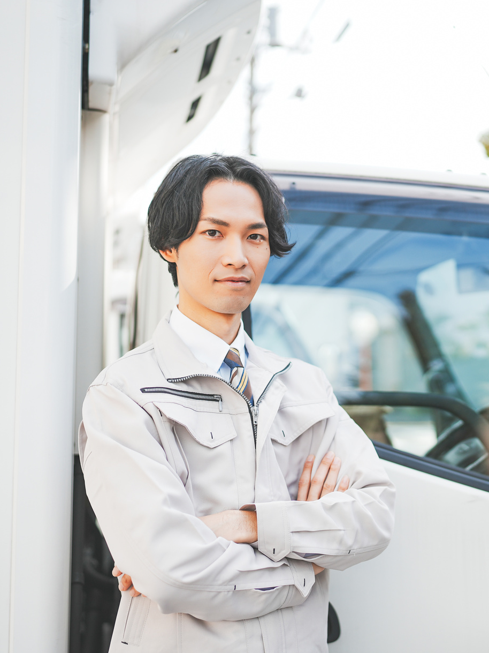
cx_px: 349
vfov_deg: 36.2
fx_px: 998
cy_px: 334
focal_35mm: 53
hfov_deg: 27.2
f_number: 1.4
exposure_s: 1/2000
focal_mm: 35
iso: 64
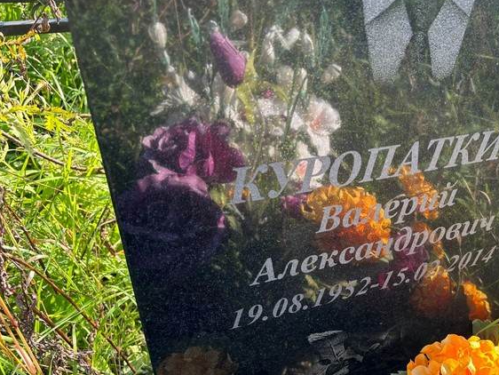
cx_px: 352
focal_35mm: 37
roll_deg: -7.5
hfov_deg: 48.8
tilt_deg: -36.2
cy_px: 243
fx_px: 534
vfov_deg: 38.3
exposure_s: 1/271
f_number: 1.6
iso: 50
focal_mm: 5.96
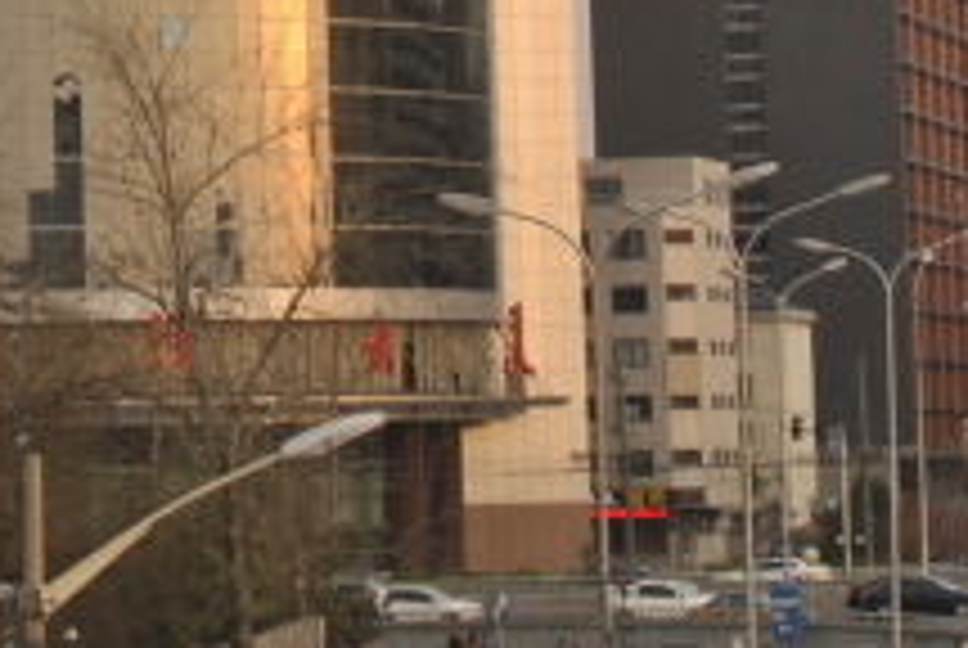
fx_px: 6166
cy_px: -569
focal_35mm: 229
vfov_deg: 5.9
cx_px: -95
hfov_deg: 8.9
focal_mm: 32
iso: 100
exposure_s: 1/40
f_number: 9
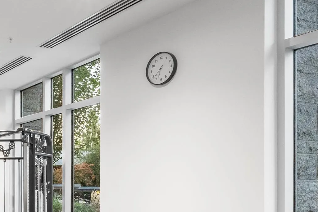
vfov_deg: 31.9
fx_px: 358
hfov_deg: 36.8
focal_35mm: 40
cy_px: 177
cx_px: -63
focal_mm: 9
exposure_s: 1.6
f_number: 9
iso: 1000
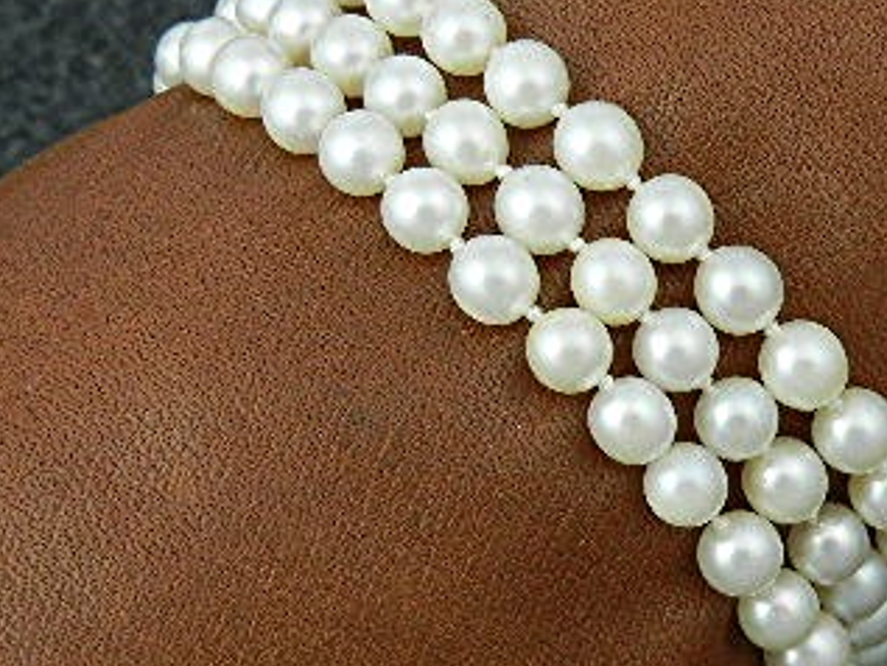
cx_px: 663
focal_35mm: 119
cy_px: 330
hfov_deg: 16.5
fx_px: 3050
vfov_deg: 12.5
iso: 400
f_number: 4
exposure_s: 1/19.1
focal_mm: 10.6
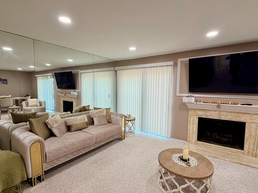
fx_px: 134
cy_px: 99
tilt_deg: -4.8
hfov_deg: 87.8
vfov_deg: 71.6
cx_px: 129
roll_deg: -0.1
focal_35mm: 18
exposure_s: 1/120
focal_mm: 2.22
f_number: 2.2
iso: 250
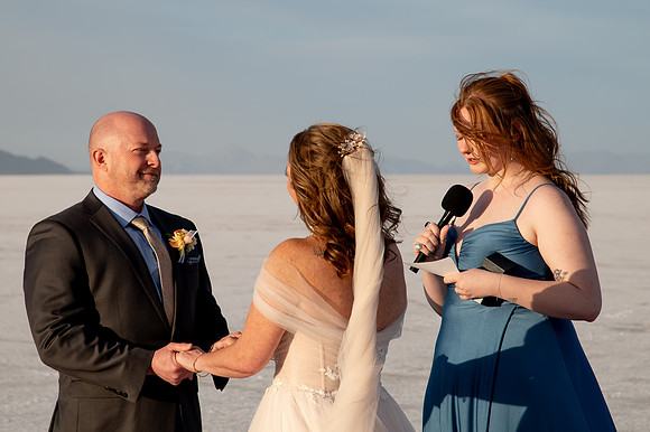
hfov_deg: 14.3
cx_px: 309
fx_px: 2583
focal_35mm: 143
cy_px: 166
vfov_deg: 9.6
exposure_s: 1/320
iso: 200
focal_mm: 105
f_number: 8
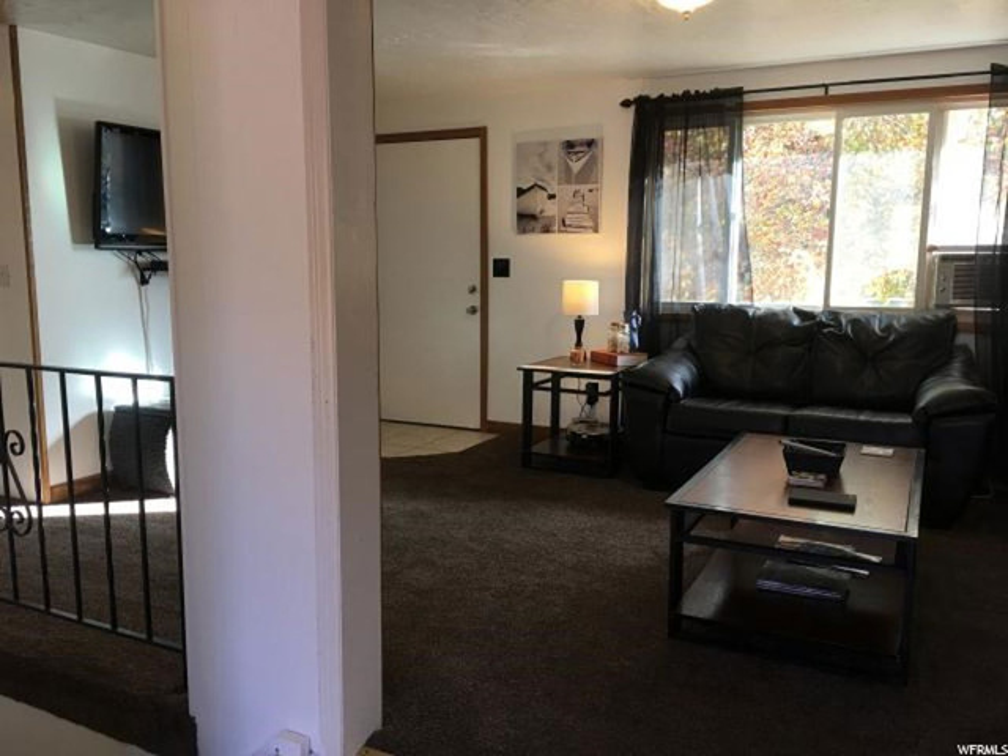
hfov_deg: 61.7
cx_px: 504
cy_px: 378
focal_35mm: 29
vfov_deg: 48.2
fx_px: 844
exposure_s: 1/30
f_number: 2.2
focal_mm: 4.15
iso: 25
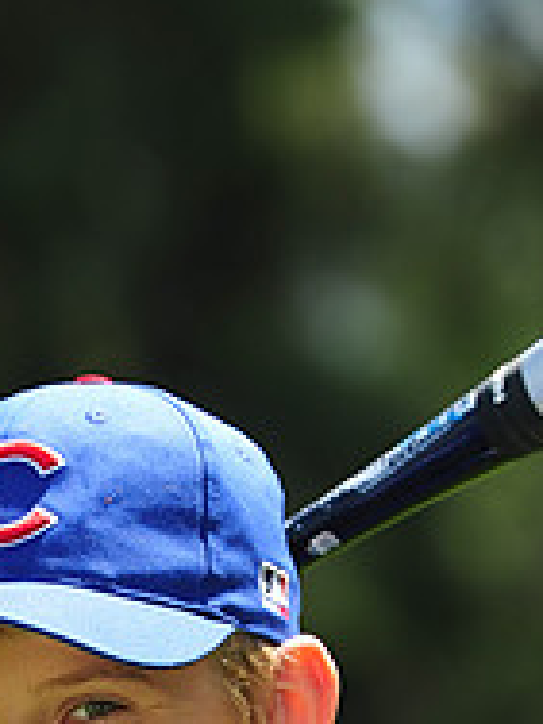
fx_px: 12424
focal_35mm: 594
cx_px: 73
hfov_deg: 2.5
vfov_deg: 3.3
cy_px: 978
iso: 200
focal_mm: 200
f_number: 5.6
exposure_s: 1/400
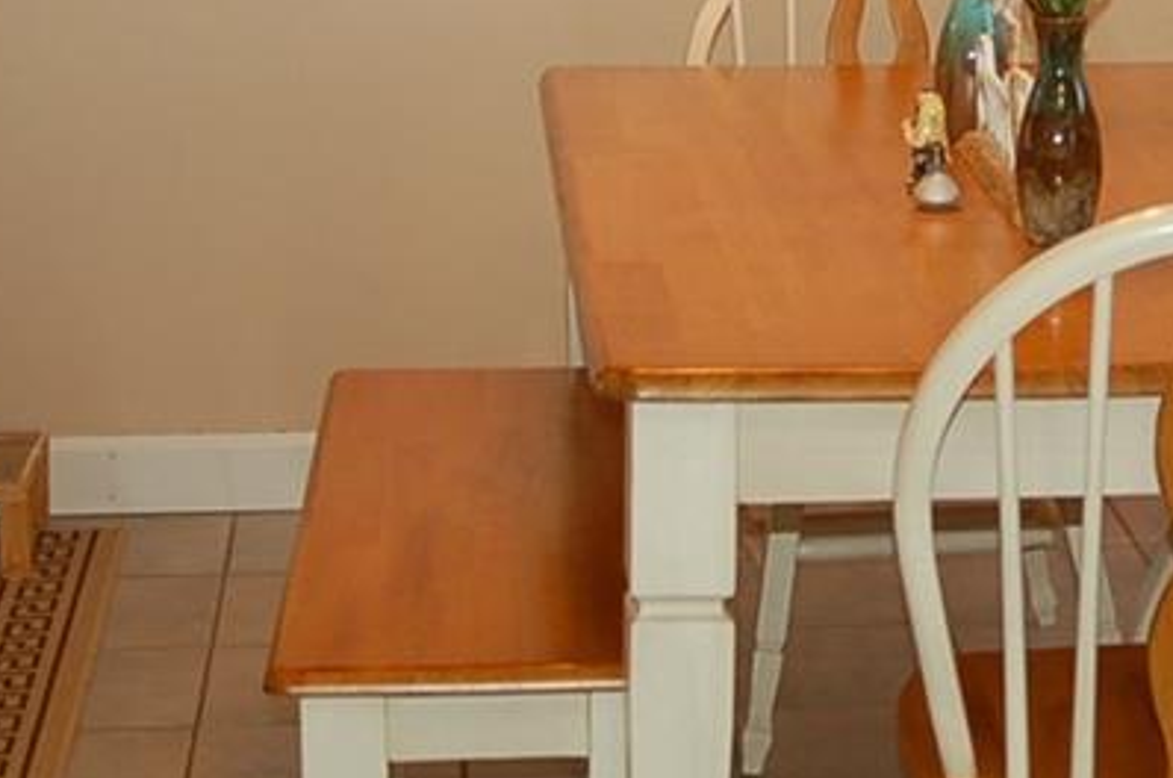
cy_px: -94
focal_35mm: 108
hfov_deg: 18.7
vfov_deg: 12.4
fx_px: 3513
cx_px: 993
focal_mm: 28
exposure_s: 1/60
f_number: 3.3
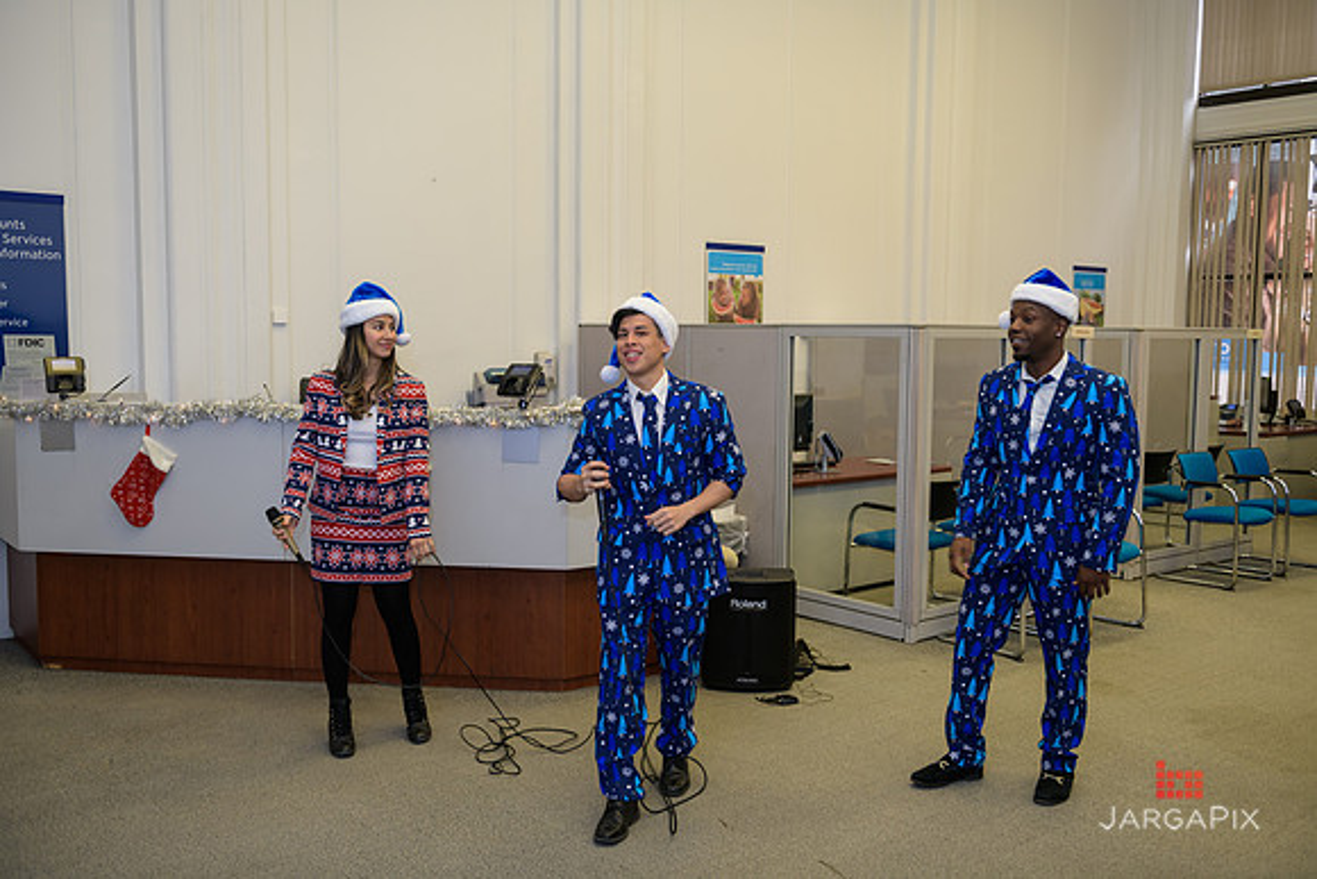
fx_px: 1244
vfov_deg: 38.9
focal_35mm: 34
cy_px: 440
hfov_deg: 55.8
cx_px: 658
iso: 400
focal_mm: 34
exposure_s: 1/125
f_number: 3.2
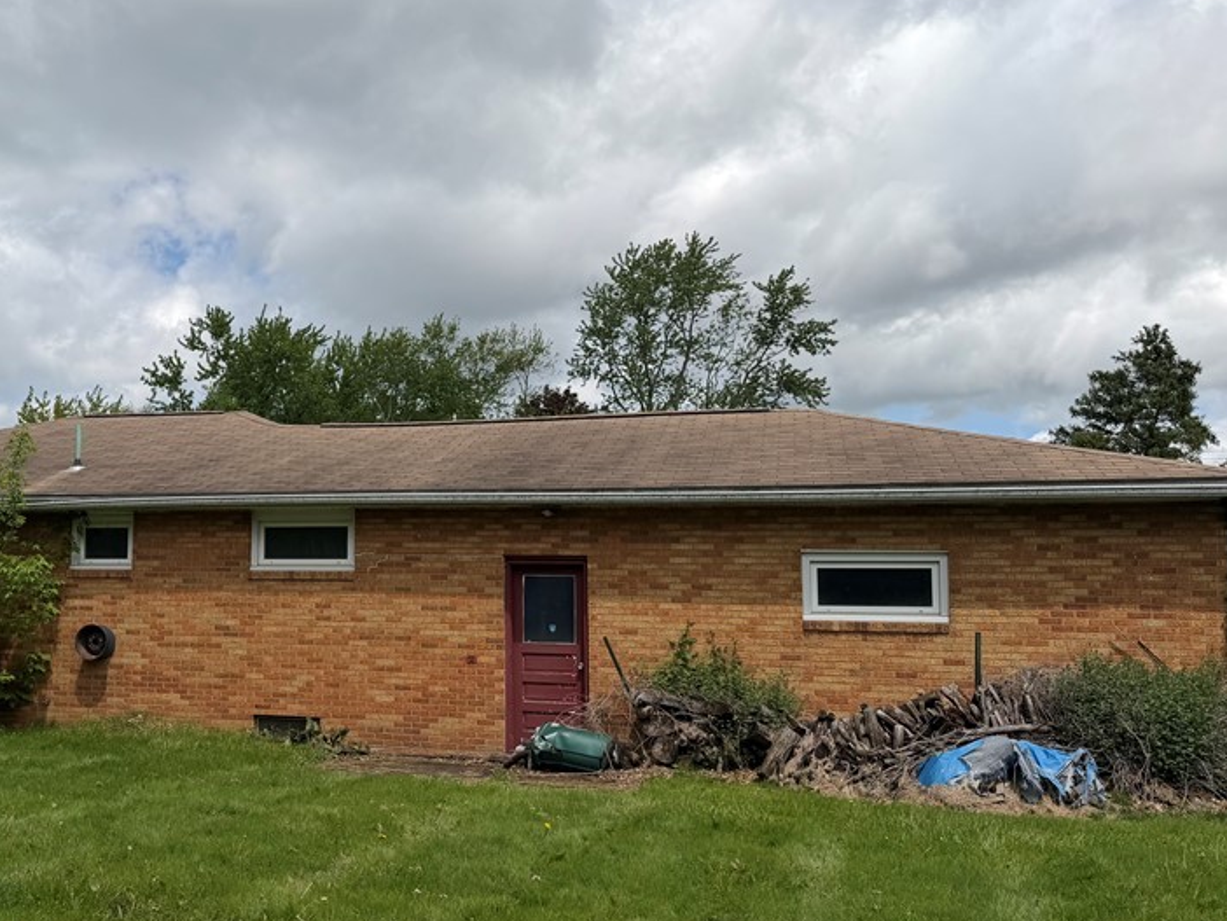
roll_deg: -0.8
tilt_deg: +6.4
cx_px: 388
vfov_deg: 40.7
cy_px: 498
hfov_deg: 51.4
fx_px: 1241
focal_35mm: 35
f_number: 1.78
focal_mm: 6.76
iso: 80
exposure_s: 1/7353
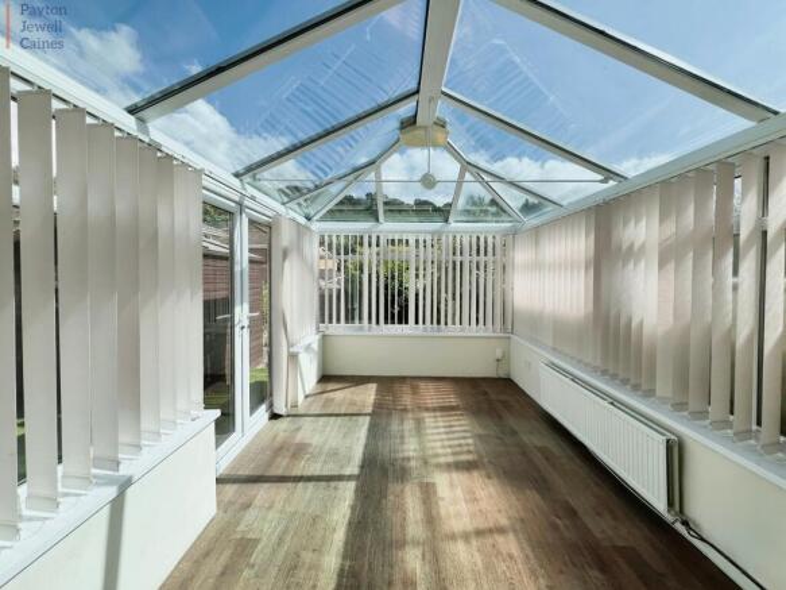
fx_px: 295
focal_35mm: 13
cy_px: 295
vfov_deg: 89.9
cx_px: 393
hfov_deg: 106.2
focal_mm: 1.57
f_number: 1.8
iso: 32
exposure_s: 1/1130
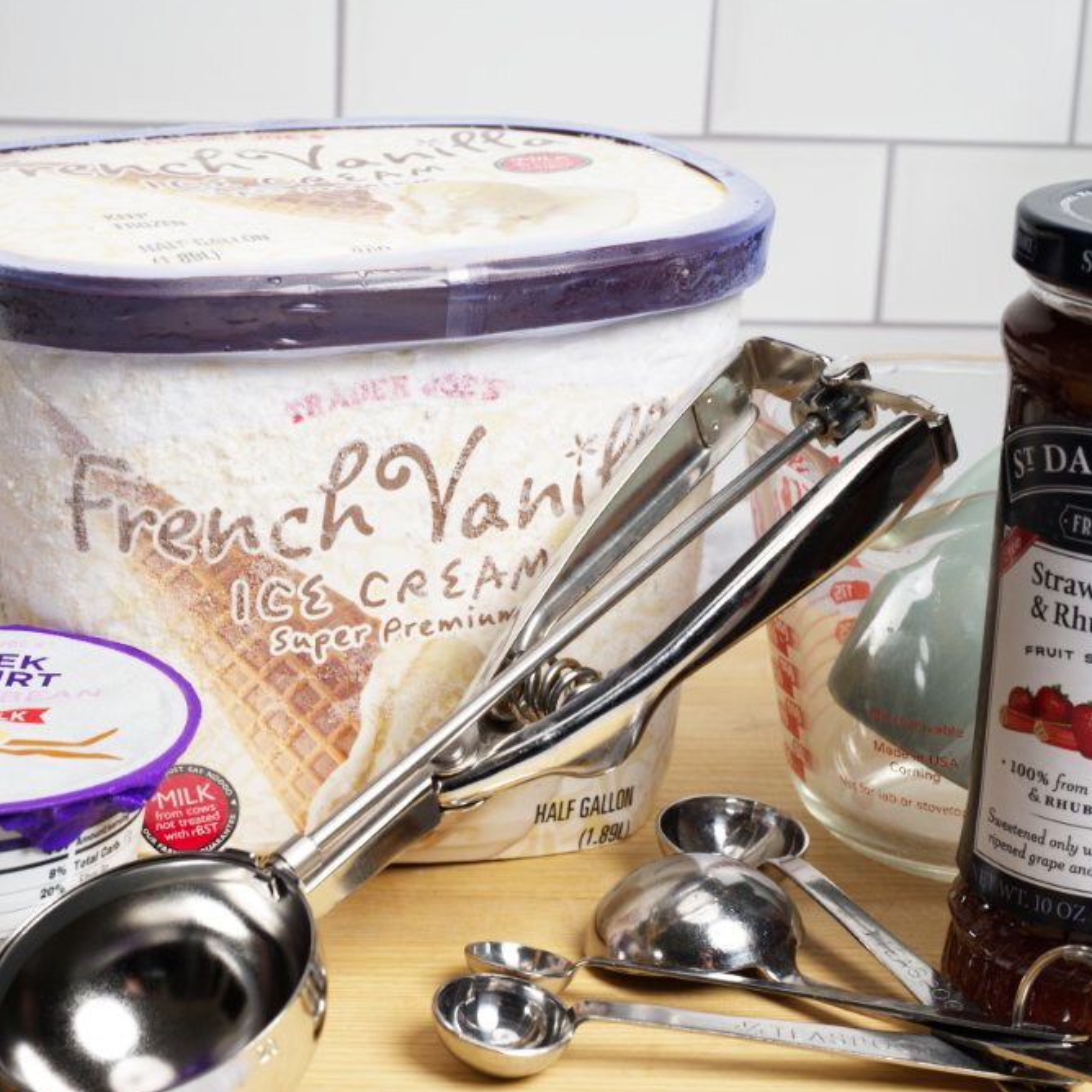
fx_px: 3105
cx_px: 353
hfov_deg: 19.9
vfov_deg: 19.9
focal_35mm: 87
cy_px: 615
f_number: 11
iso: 100
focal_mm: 57
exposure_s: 1/100
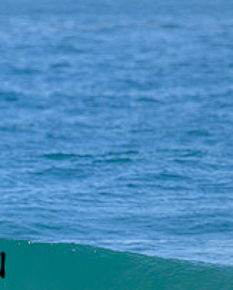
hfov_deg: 0.7
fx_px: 18990
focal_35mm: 2208
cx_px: -146
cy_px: 245
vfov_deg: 0.9
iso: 1100
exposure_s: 1/2000
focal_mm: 800
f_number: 11
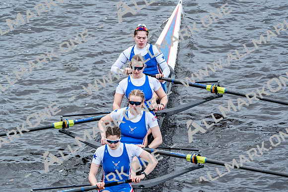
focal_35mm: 456
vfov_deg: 3.0
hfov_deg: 4.5
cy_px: 96
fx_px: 3649
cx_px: 144
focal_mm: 456
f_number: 6.3
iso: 1600
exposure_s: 1/1250
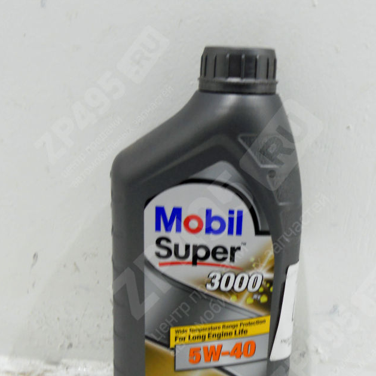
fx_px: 553
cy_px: 224
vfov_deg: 37.4
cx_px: 221
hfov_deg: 37.4
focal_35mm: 45
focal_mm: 5.8
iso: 200
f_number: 3.5
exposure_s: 1/30
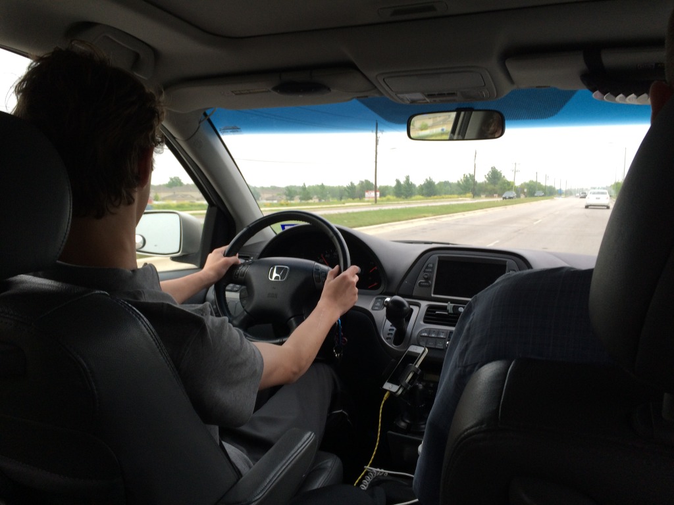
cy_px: 252
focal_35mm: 29
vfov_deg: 48.2
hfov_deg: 61.7
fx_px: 565
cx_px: 337
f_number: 2.2
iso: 50
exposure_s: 1/120
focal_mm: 4.15
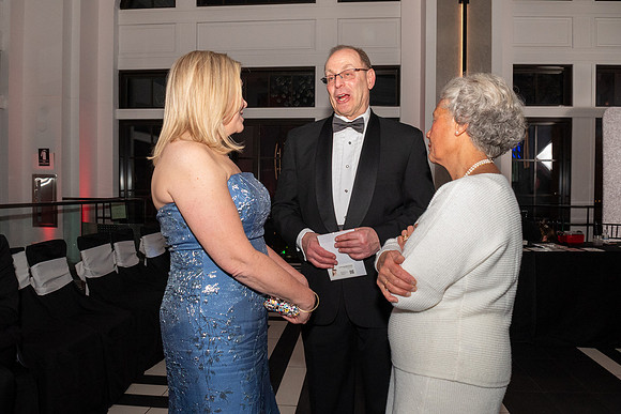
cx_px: 310
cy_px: 207
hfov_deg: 67.4
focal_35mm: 27
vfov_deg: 48.0
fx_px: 466
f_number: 7.1
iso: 2000
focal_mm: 18
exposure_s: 1/100
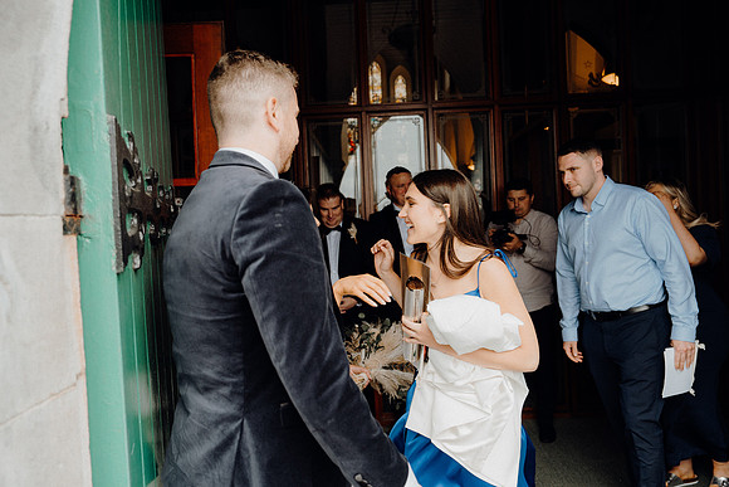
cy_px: 244
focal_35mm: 28
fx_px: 567
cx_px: 364
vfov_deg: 46.4
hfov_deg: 65.5
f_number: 3.5
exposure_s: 1/200
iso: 200
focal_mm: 28
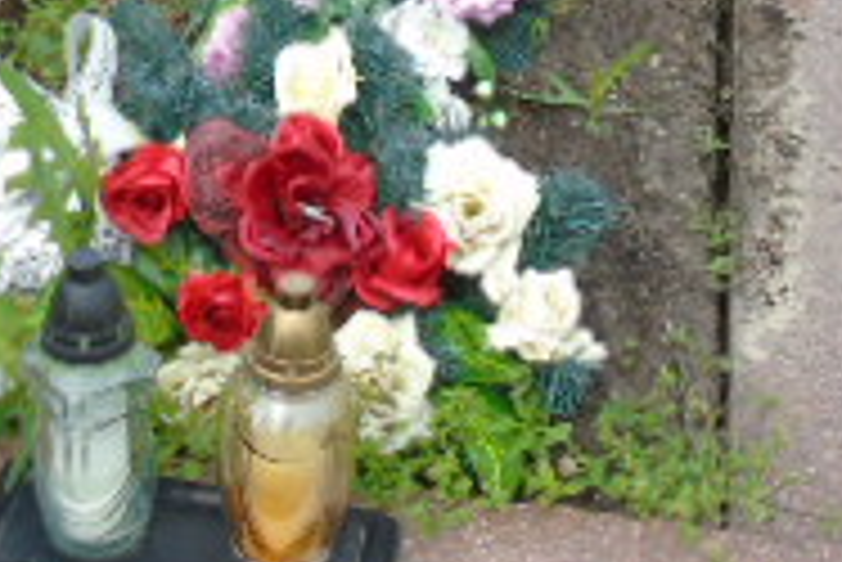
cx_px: 351
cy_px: -126
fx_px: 2083
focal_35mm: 89
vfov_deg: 14.8
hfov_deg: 22.8
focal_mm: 4.4
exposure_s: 1/500
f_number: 3.4
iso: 80
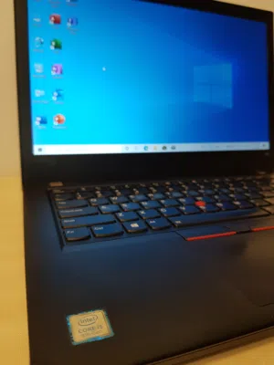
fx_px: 274
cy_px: 182
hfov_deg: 53.1
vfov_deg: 67.3
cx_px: 137
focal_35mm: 26
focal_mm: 4.2
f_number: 1.7
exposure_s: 1/50
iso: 160
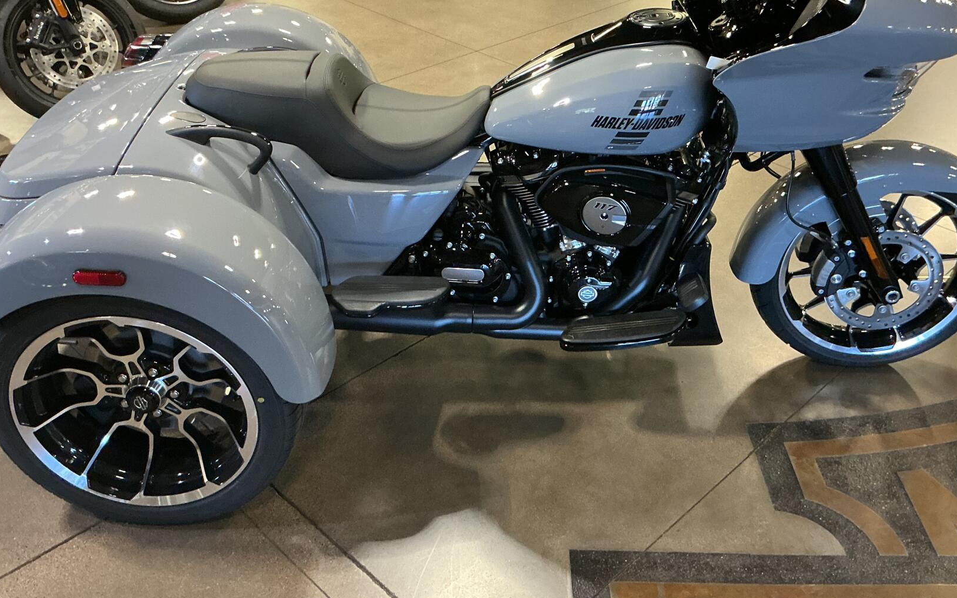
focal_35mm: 38
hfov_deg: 51.5
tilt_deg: -30.8
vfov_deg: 33.4
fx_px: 991
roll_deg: -2.5
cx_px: 505
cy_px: 216
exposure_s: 1/60
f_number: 1.8
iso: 200
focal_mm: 3
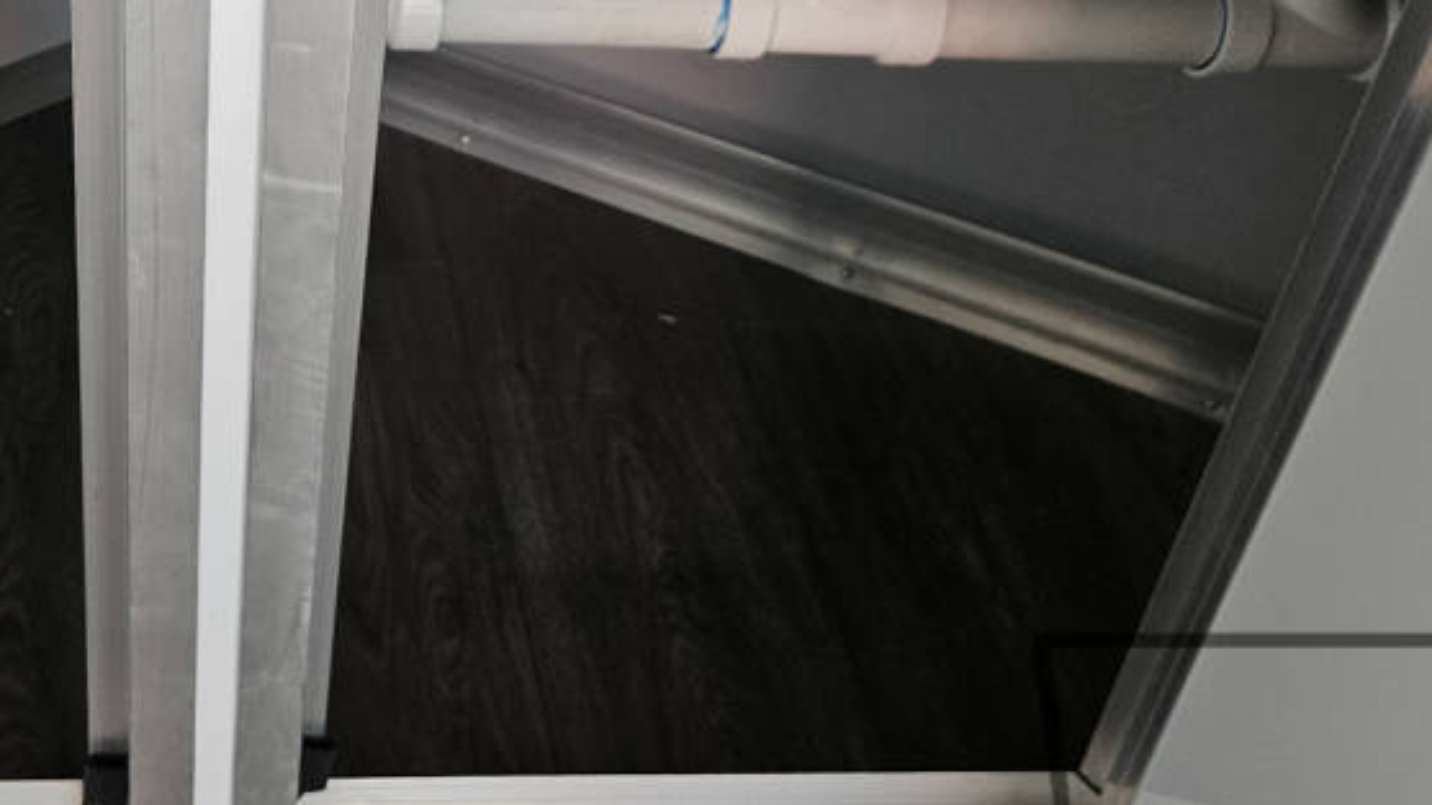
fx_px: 2050
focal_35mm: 54
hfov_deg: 36.5
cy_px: 77
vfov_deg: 21.7
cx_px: 185
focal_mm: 5.4
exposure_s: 1/120
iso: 320
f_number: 1.8
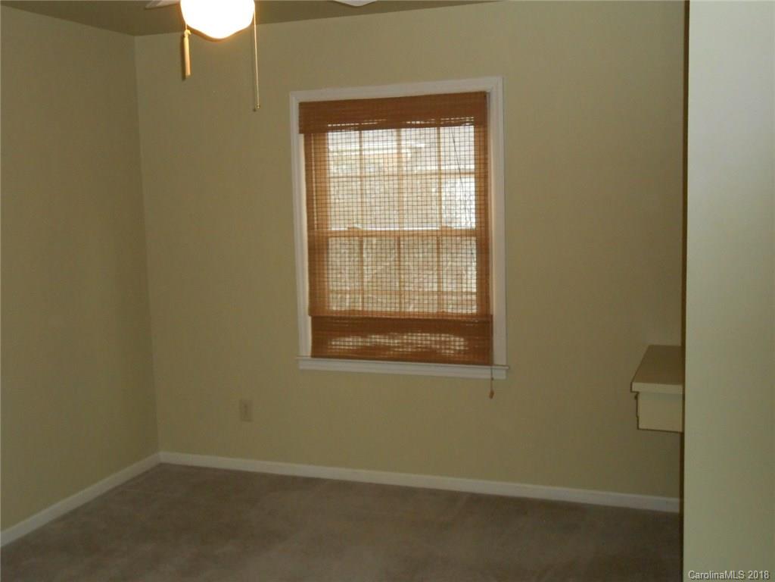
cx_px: 388
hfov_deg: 49.0
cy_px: 291
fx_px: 851
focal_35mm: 38
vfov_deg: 37.7
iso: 400
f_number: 4.2
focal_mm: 6.8
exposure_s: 1/30
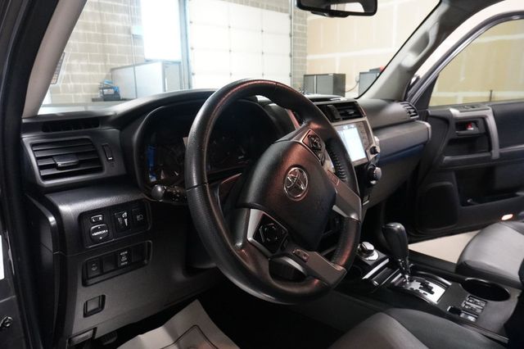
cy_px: 174
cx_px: 262
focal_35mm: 24
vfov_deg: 53.1
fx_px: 349
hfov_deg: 73.8
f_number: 9
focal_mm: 16
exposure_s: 1/25
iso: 8000
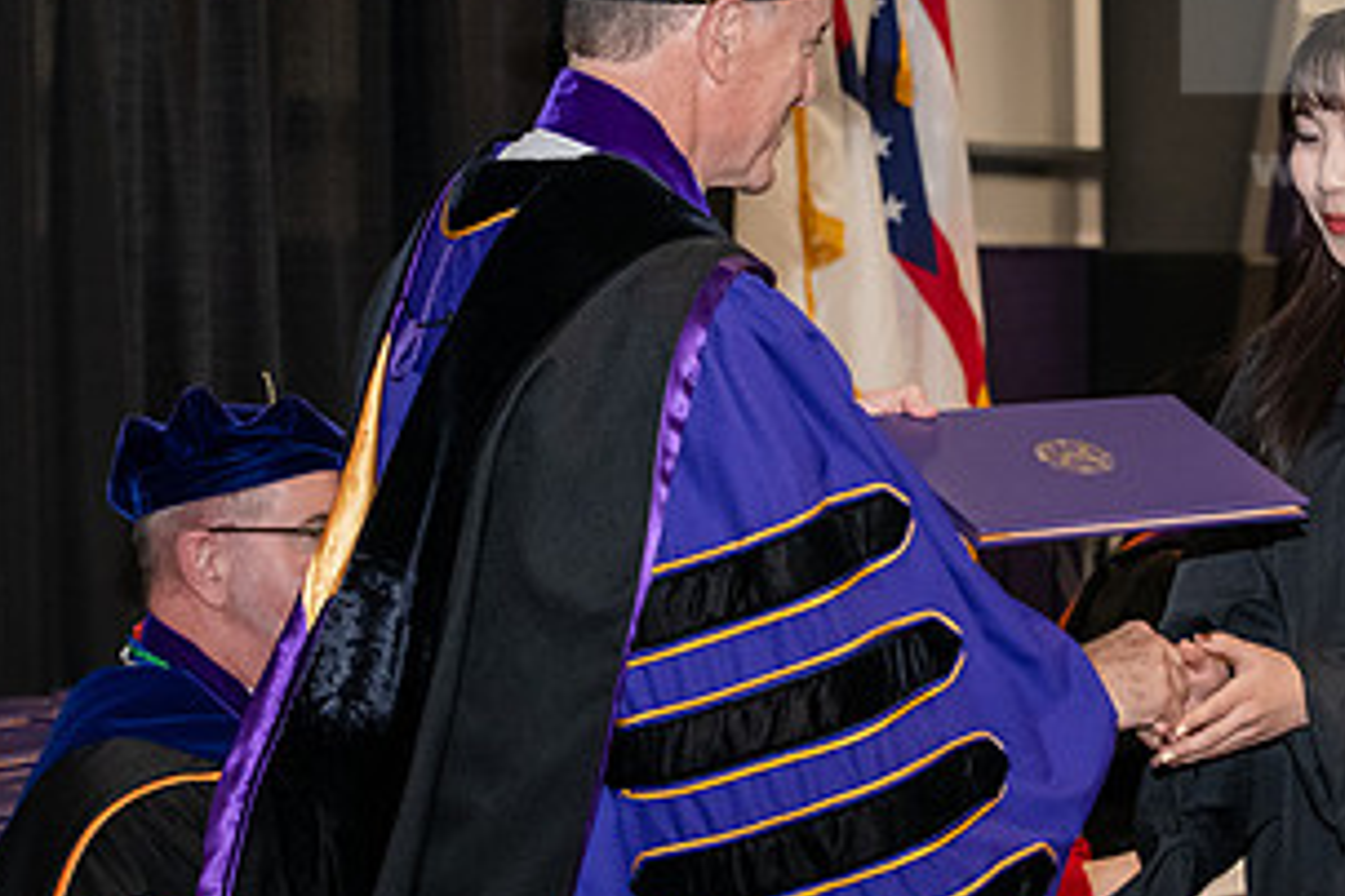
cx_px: 1048
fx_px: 5006
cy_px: 259
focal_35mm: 134
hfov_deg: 15.2
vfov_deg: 10.2
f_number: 5.6
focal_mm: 70
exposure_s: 1/200
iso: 2500
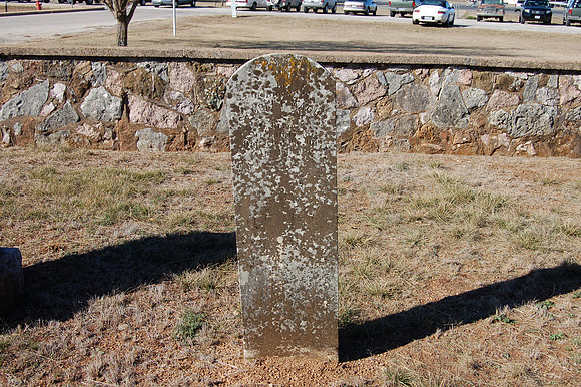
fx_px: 629
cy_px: 194
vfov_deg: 34.2
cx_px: 290
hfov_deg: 49.6
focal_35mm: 39
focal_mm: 26
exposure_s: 1/320
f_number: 9
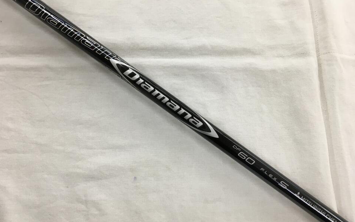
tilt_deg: -73.5
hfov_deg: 61.2
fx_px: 300
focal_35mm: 31
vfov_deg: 40.6
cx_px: 178
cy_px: 108
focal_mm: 4.15
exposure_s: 1/30
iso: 25
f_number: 2.2
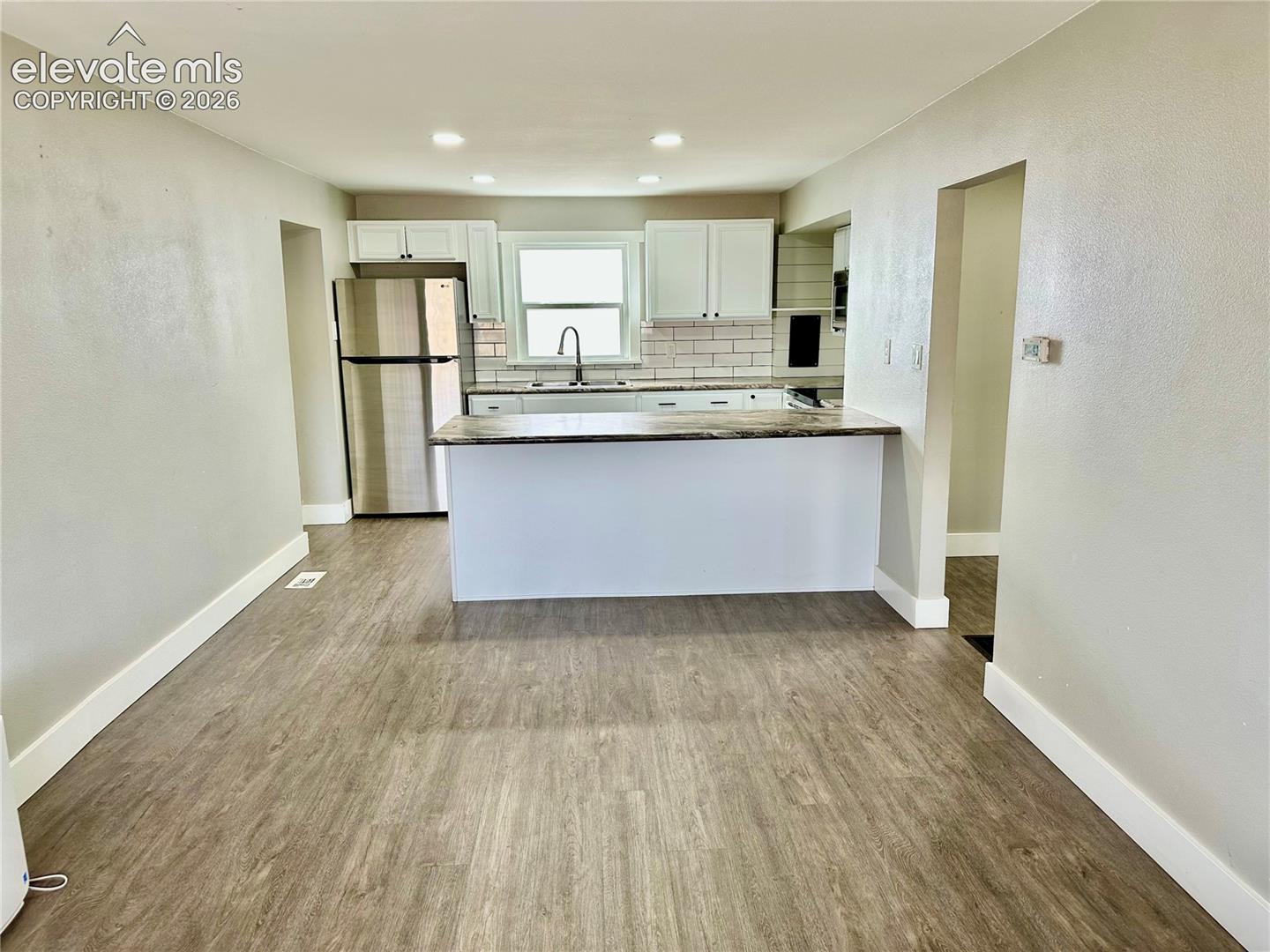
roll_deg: +2.0
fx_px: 881
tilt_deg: -10.6
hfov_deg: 71.6
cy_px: 476
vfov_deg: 56.8
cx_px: 635
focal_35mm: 24
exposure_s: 1/120
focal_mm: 6.86
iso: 125
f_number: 1.78
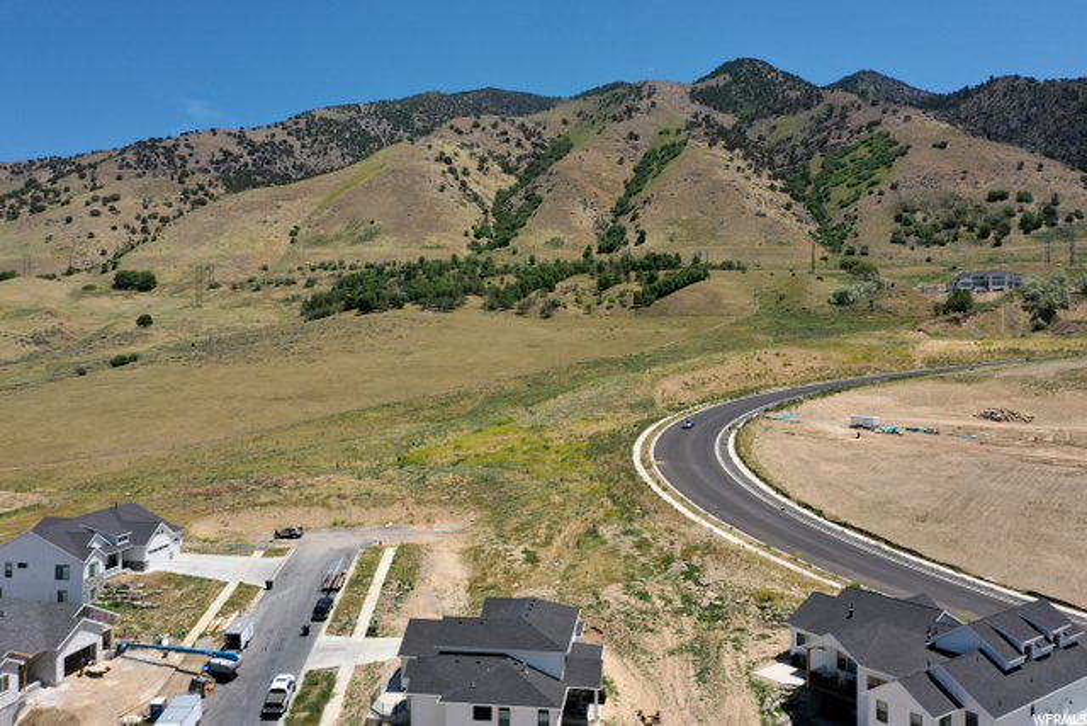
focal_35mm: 28
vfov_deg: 46.4
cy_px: 363
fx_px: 846
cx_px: 544
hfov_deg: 65.5
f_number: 6.3
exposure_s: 1/640
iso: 100
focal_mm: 10.26
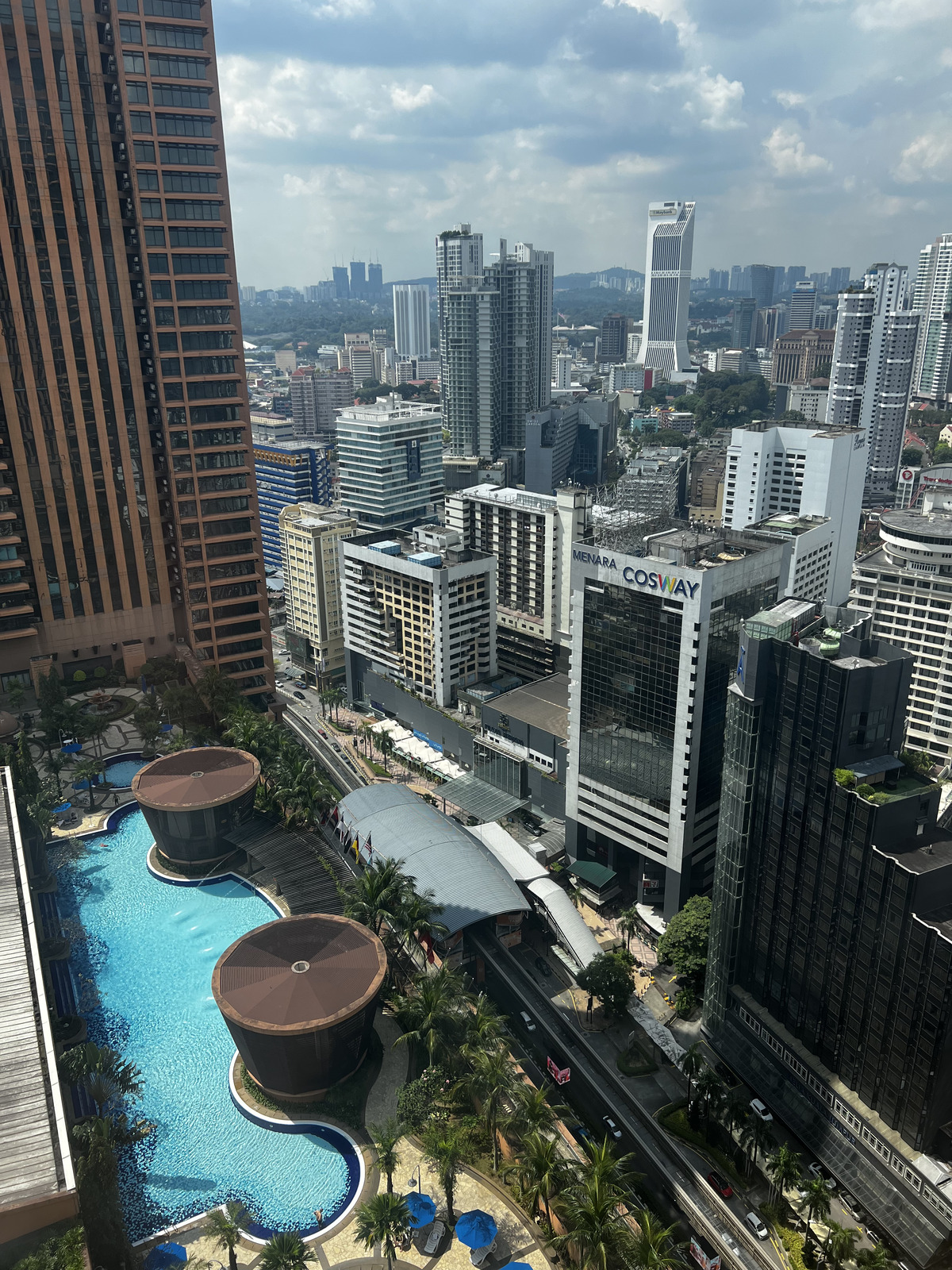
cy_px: 635
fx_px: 953
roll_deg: +0.8
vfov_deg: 67.3
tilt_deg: -20.2
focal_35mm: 26
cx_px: 476
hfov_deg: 53.1
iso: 50
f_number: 1.5
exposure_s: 1/1361
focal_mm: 5.7
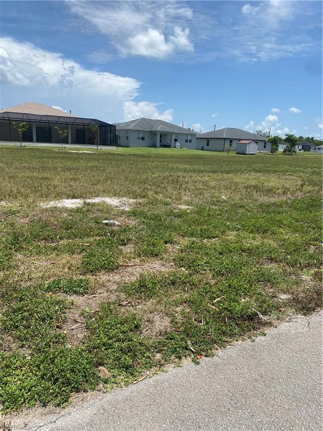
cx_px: 162
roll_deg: -2.6
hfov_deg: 53.1
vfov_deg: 67.3
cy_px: 216
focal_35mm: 26
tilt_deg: -15.1
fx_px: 323
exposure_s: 1/3300
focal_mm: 4.25
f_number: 1.8
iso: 32
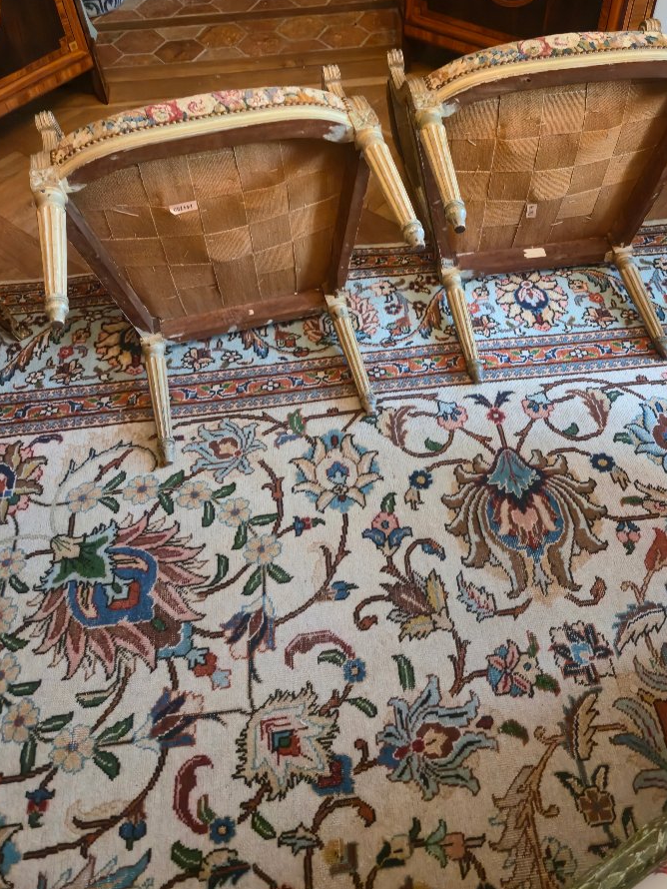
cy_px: 297
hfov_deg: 45.4
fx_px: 796
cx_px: 374
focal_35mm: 31
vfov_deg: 57.1
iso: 640
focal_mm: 5.4
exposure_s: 1/33.3
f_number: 1.8
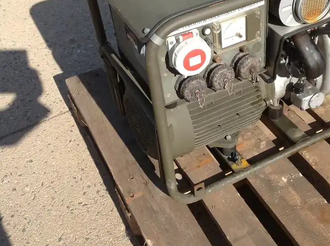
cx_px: 218
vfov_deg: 27.4
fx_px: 505
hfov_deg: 35.9
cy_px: 96
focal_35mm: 53
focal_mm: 4.28
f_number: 2.4
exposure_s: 1/1259
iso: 50
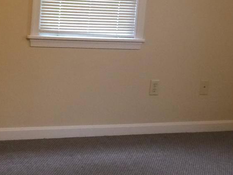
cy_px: 59
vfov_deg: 14.1
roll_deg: -7.2
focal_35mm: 105
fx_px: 706
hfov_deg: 18.4
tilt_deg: -9.5
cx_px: 212
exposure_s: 1/30
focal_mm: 4.15
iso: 160
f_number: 2.2
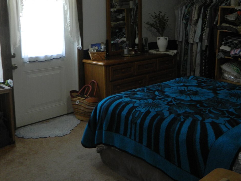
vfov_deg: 34.2
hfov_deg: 44.5
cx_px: 148
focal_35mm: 42
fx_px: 292
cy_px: 67
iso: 125
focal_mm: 4.5
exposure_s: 1/30
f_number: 3.1
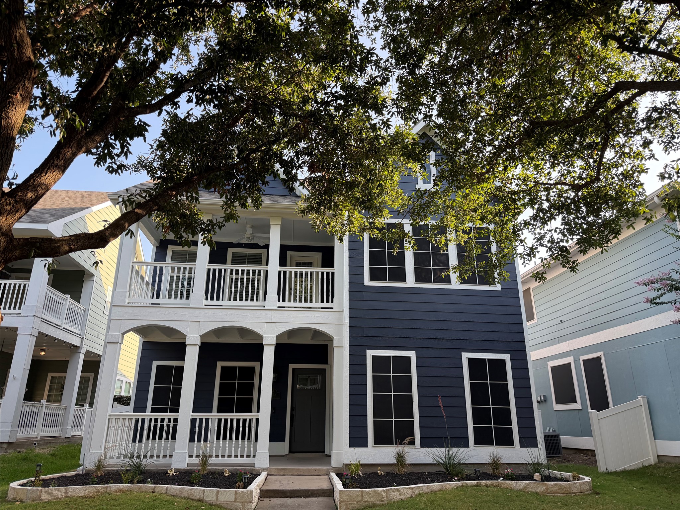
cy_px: 255
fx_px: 471
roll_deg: +0.2
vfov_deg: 56.8
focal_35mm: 24
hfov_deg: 71.6
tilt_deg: +18.6
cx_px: 340
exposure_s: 1/598
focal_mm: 6.76
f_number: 1.78
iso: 100
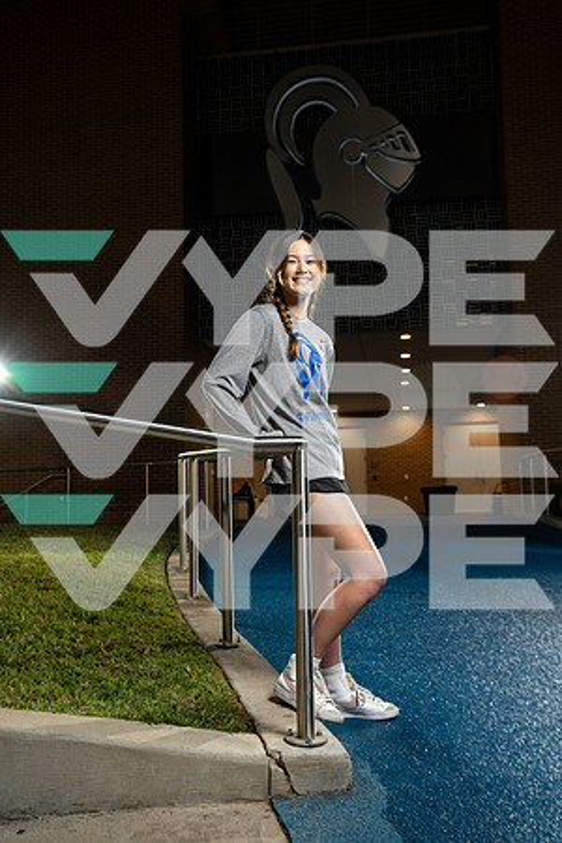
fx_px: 796
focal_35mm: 34
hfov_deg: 38.9
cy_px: 422
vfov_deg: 55.8
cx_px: 281
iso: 800
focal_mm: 34
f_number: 5
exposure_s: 1/125
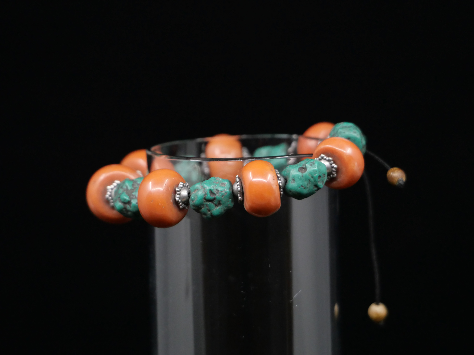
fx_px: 5888
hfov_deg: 4.6
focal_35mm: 430
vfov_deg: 3.5
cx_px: 237
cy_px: 178
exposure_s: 1/500
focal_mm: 215
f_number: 6.2
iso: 2500
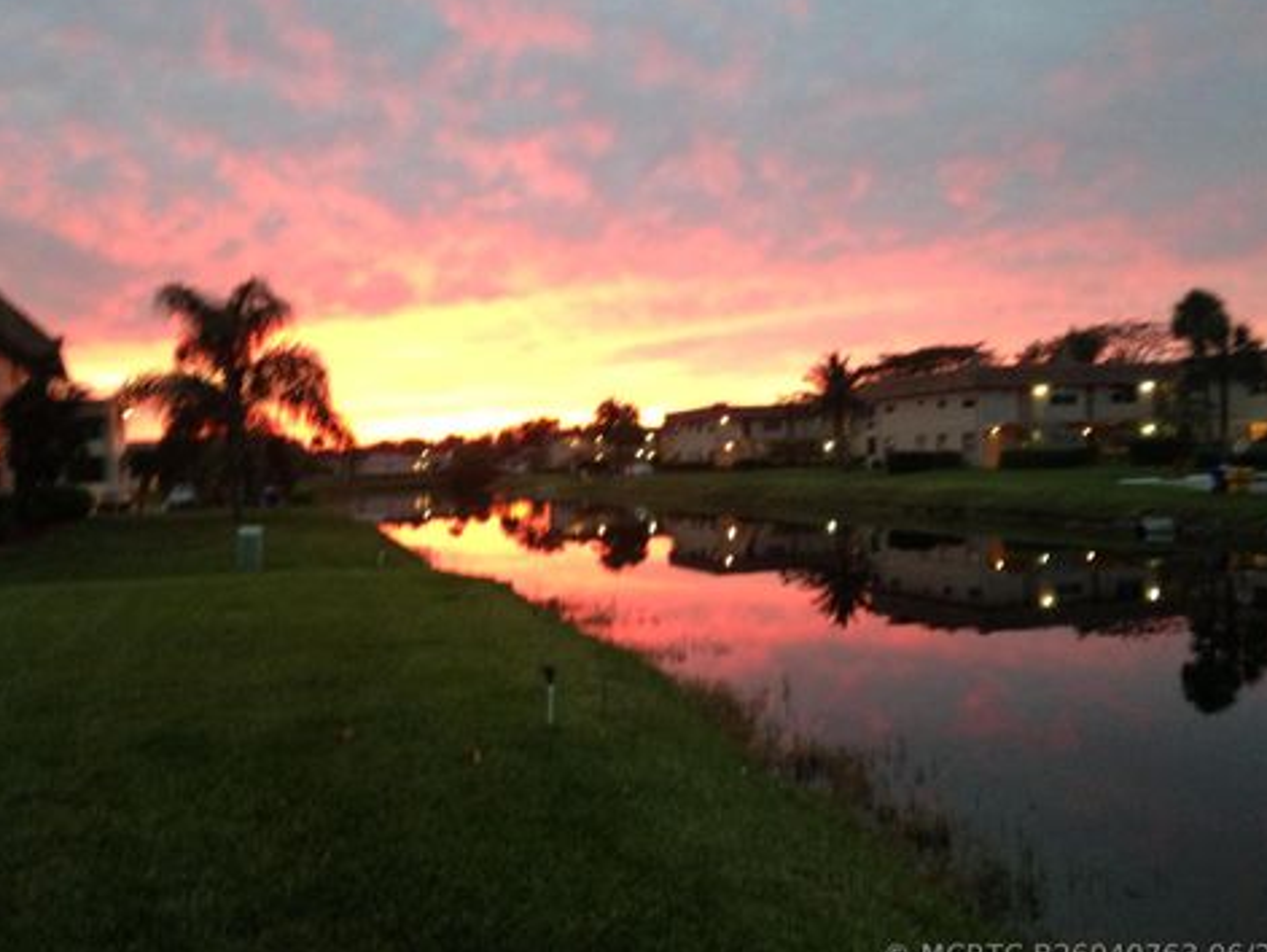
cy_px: 475
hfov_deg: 52.6
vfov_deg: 40.7
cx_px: 662
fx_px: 1282
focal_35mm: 35
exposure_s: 1/20
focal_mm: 4.13
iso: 250
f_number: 2.4
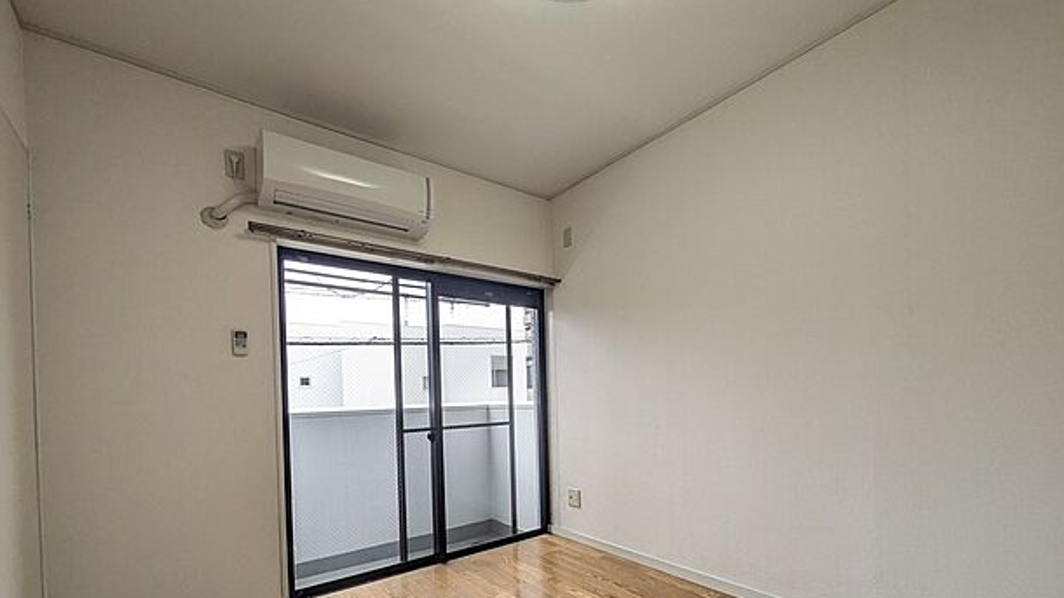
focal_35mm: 16
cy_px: 401
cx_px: 527
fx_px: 451
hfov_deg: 99.4
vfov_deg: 65.2
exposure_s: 1/202
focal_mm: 1.83
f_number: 2.2
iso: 49
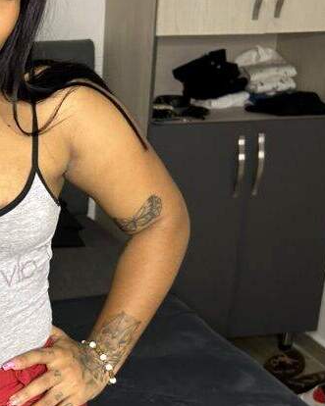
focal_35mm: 62
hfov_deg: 23.0
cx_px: -37
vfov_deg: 30.3
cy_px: 271
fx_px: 746
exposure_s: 1/60
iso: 200
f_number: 1.5
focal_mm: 5.7
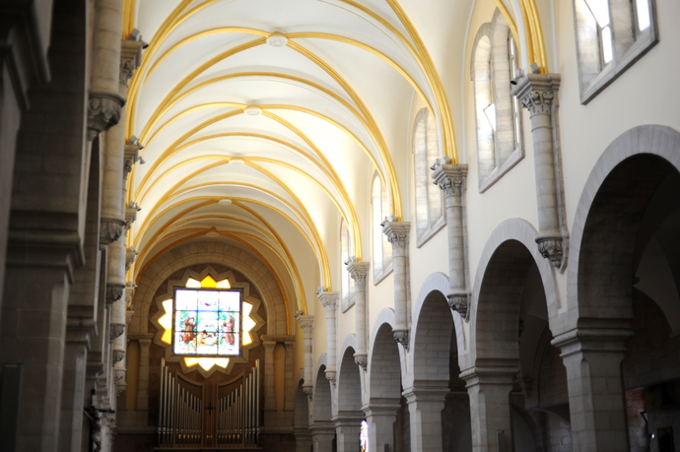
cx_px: 340
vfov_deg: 27.0
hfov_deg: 39.6
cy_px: 226
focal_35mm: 50
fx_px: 944
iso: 640
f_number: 1.8
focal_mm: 50
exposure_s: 1/200
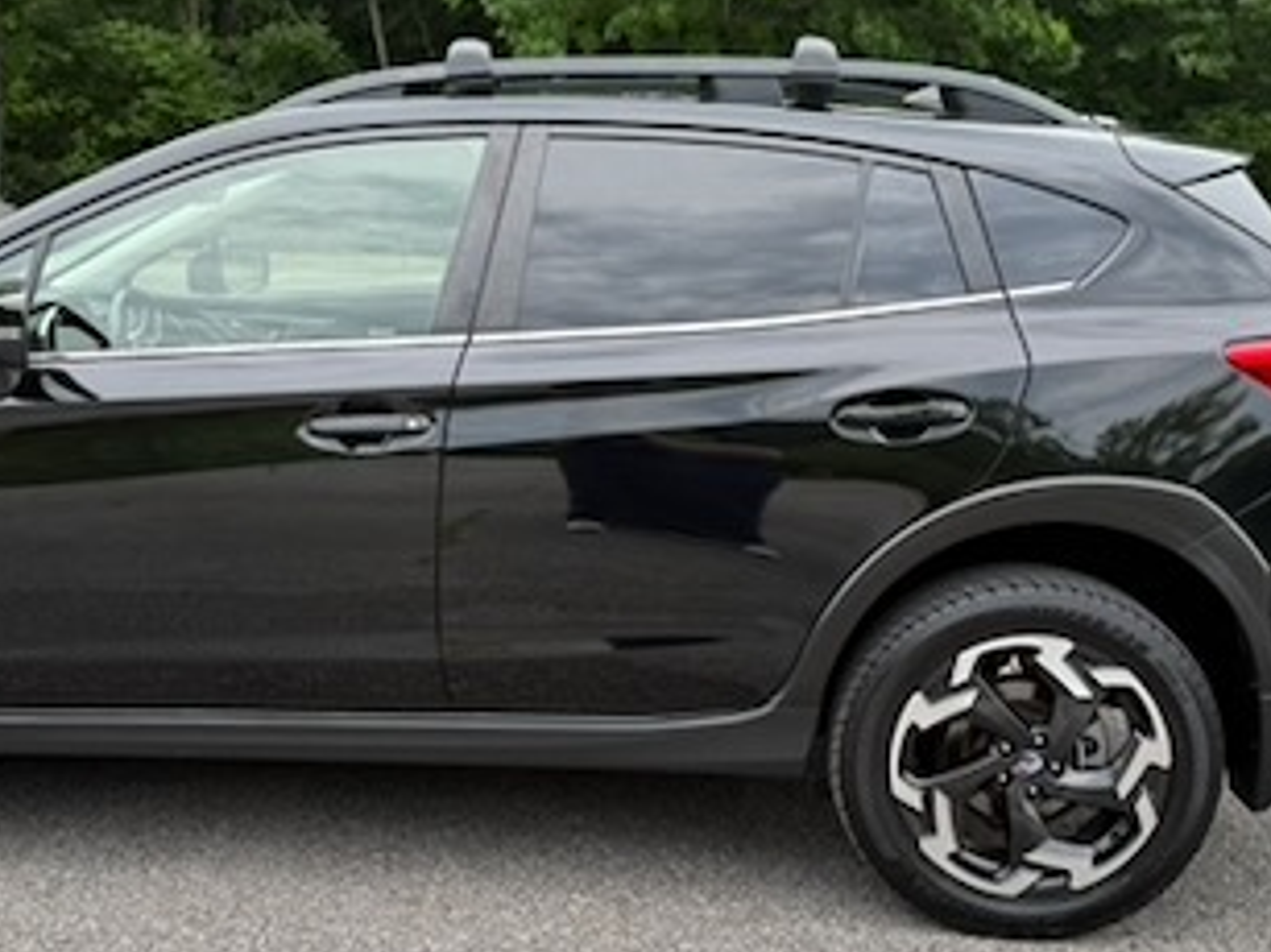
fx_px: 1835
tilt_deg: -10.9
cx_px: 501
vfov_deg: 29.1
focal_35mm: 50
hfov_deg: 38.0
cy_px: 517
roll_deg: -2.8
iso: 64
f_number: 1.78
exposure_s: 1/160
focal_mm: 6.76
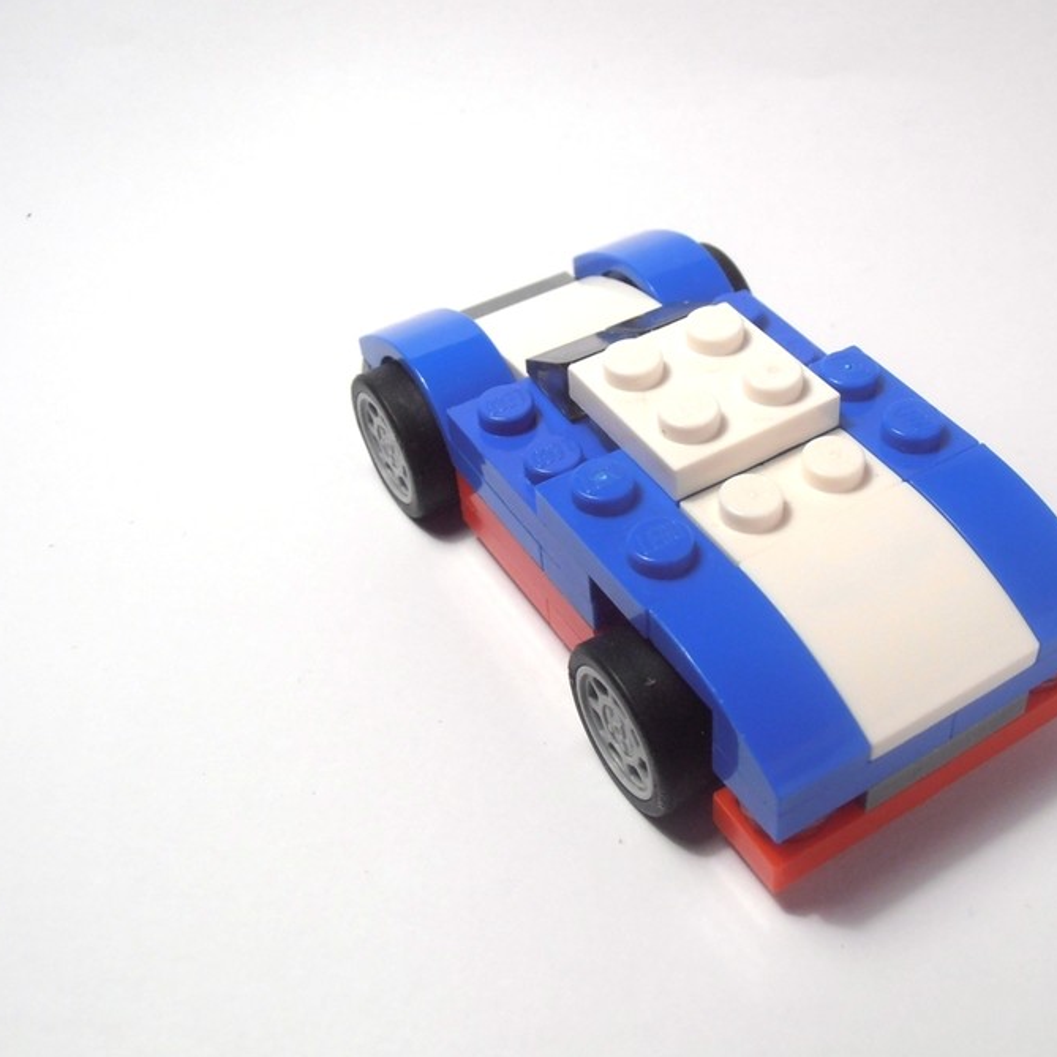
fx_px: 1520
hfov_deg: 38.0
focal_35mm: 44
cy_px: 532
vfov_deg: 38.3
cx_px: 690
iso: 80
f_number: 3.9
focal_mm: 6.61
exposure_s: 1/80
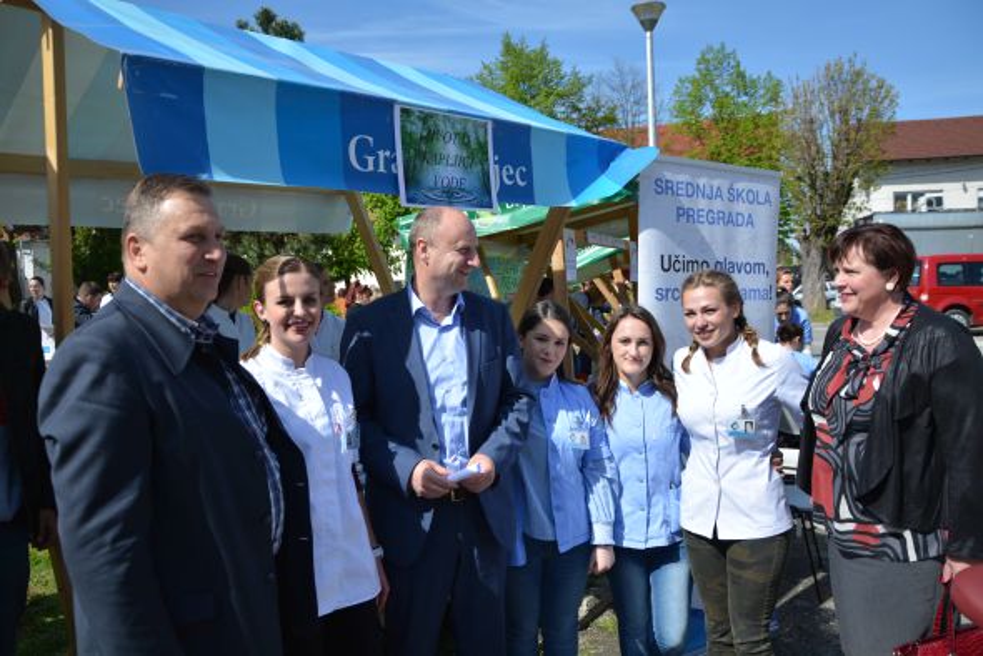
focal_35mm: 27
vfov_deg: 48.0
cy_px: 328
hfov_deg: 67.4
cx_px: 492
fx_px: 738
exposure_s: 1/2000
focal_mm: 18
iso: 200
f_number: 3.5
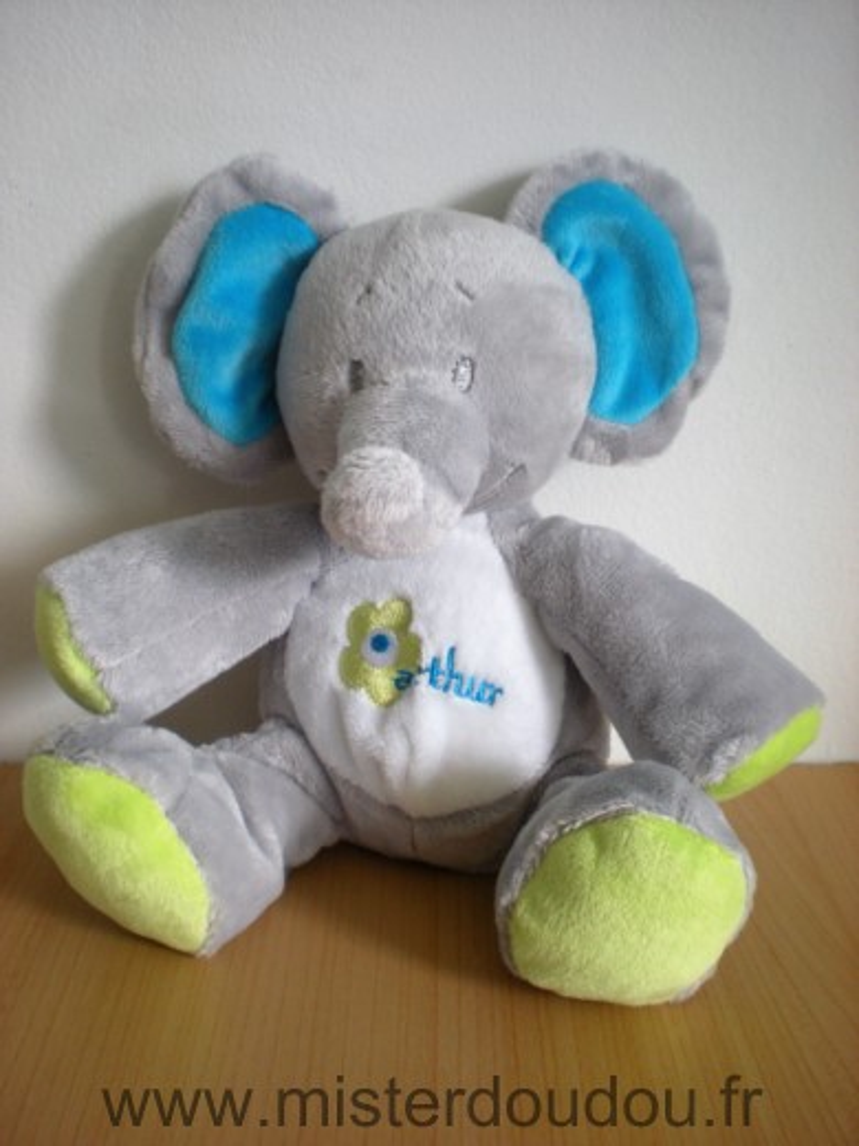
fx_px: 1257
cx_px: 430
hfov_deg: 37.7
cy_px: 573
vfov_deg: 49.0
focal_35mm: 38
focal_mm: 6.3
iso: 138
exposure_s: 1/62.4
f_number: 3.1
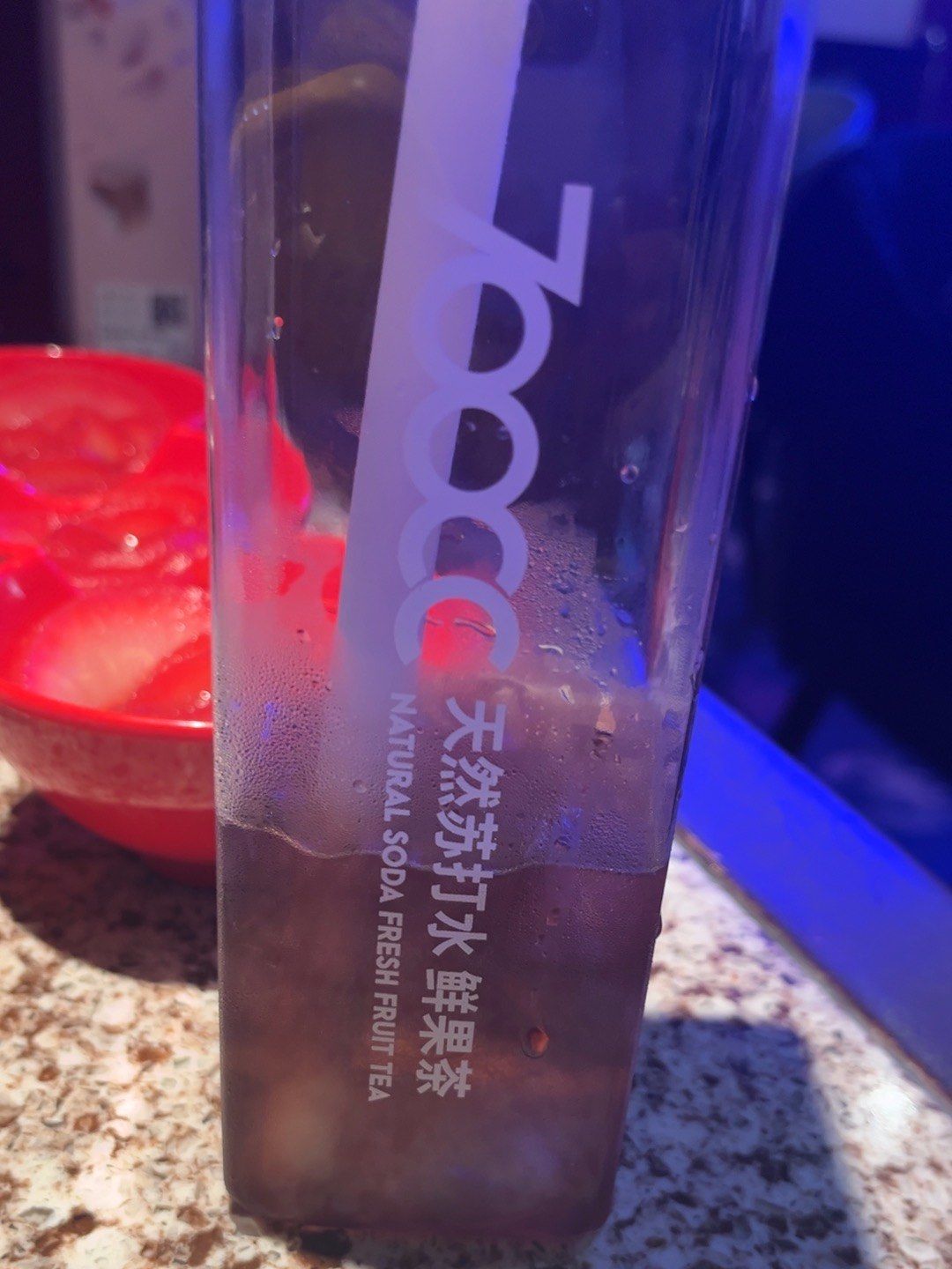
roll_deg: -4.9
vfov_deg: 65.3
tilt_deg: -30.6
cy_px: 634
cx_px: 476
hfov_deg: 51.4
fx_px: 990
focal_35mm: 27
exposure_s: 1/50
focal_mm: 5.1
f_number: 1.6
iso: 125
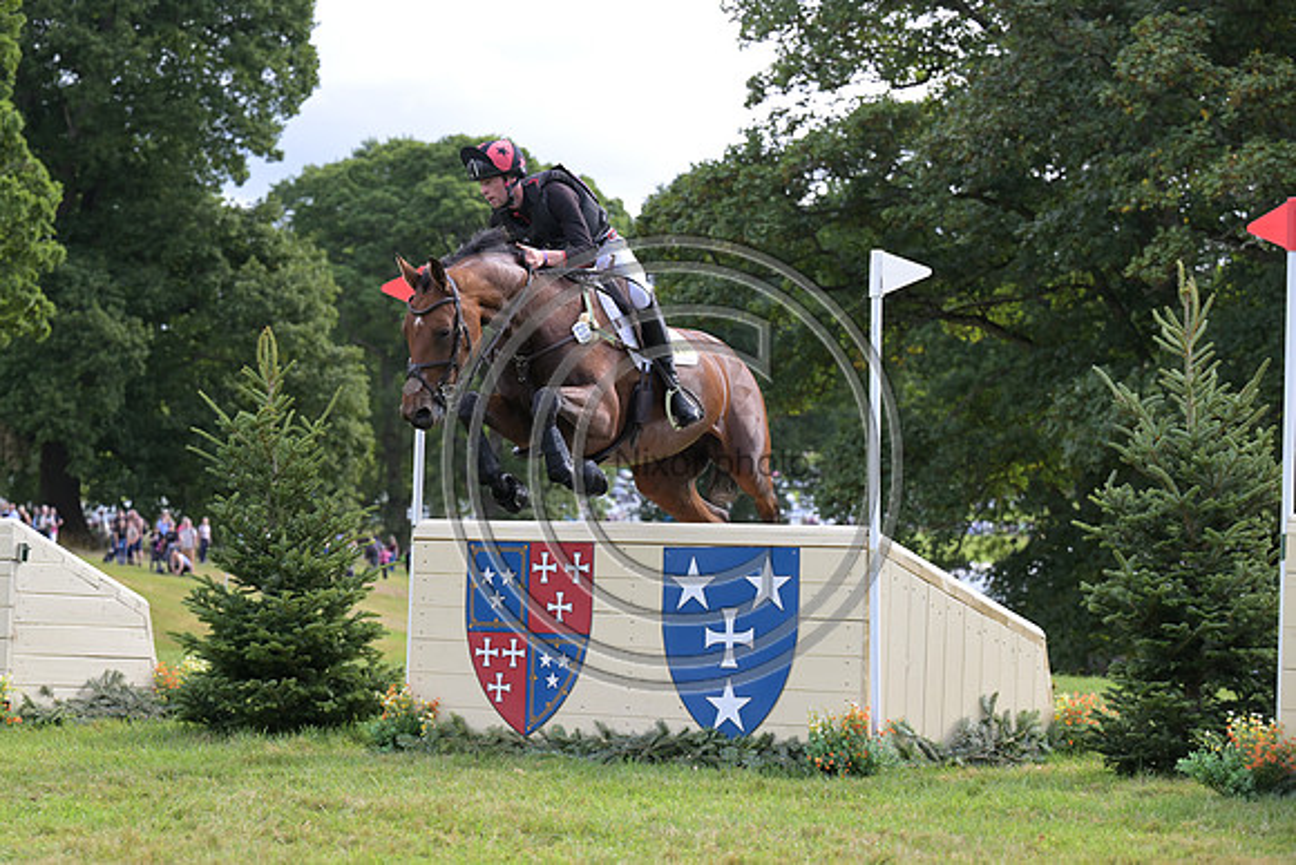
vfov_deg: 13.0
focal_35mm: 105
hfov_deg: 19.5
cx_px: 648
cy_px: 432
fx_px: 3781
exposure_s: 1/1250
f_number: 5
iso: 900
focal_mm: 105
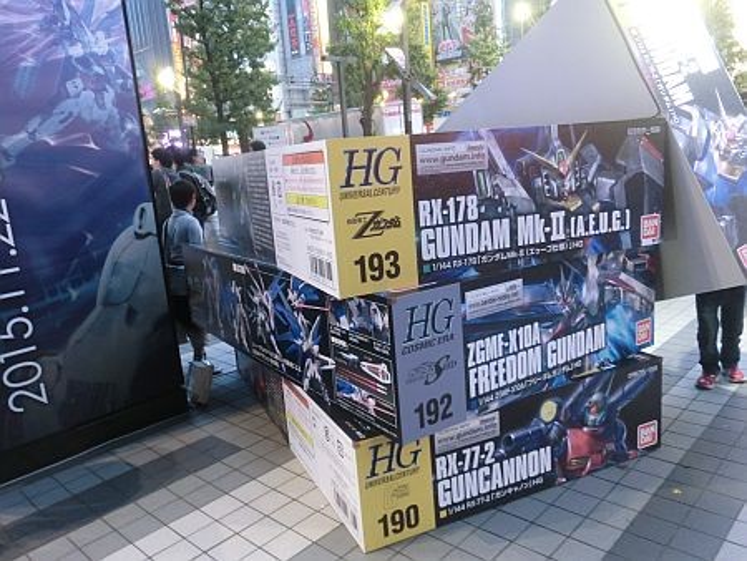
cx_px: 374
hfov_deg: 63.4
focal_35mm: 28
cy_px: 280
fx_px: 605
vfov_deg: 49.8
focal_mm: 5
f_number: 3
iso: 800
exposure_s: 1/15
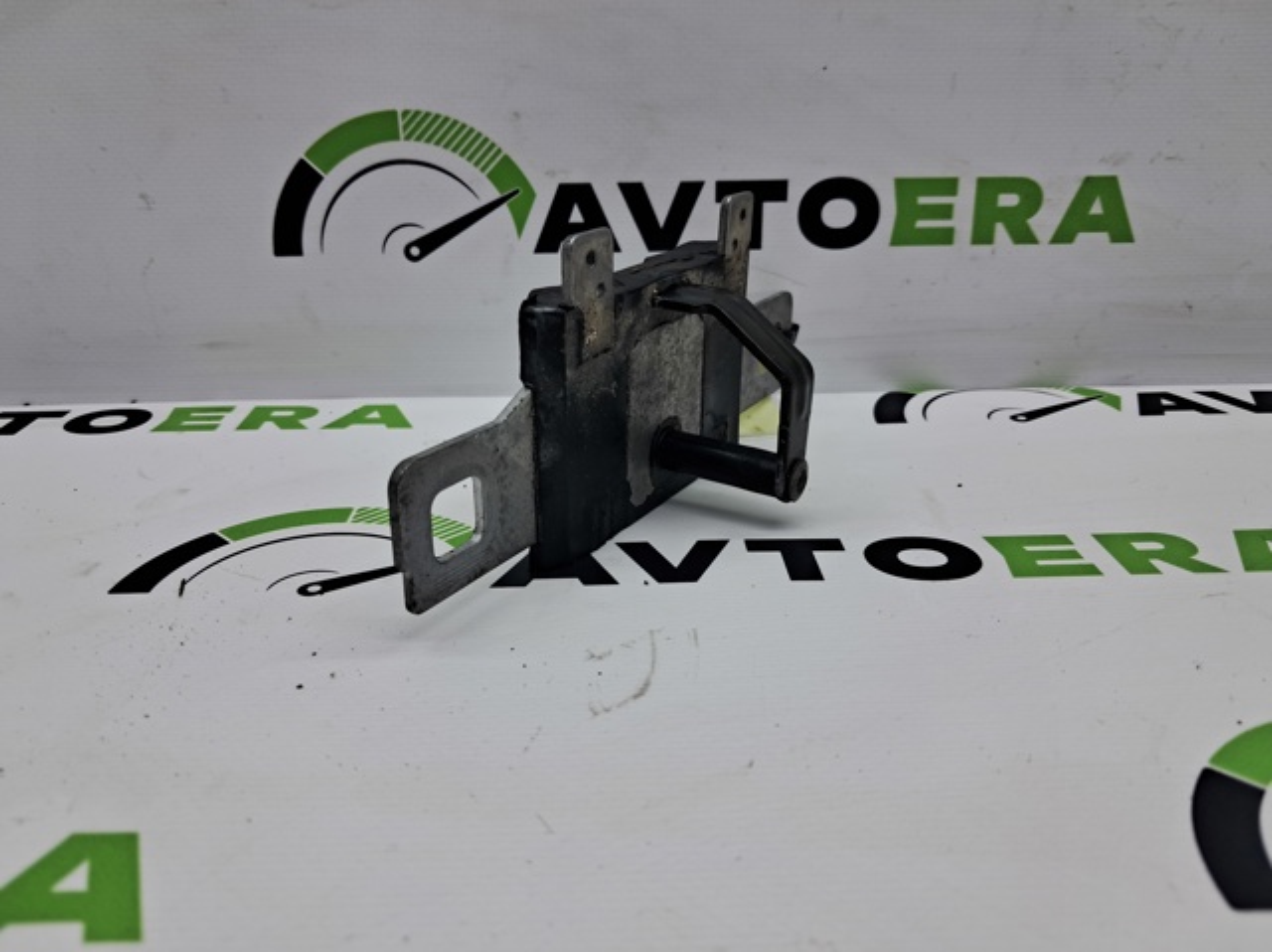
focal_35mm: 27
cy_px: 476
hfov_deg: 65.4
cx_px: 636
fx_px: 991
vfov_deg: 51.3
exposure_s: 1/100
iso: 50
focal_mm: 4
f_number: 1.8
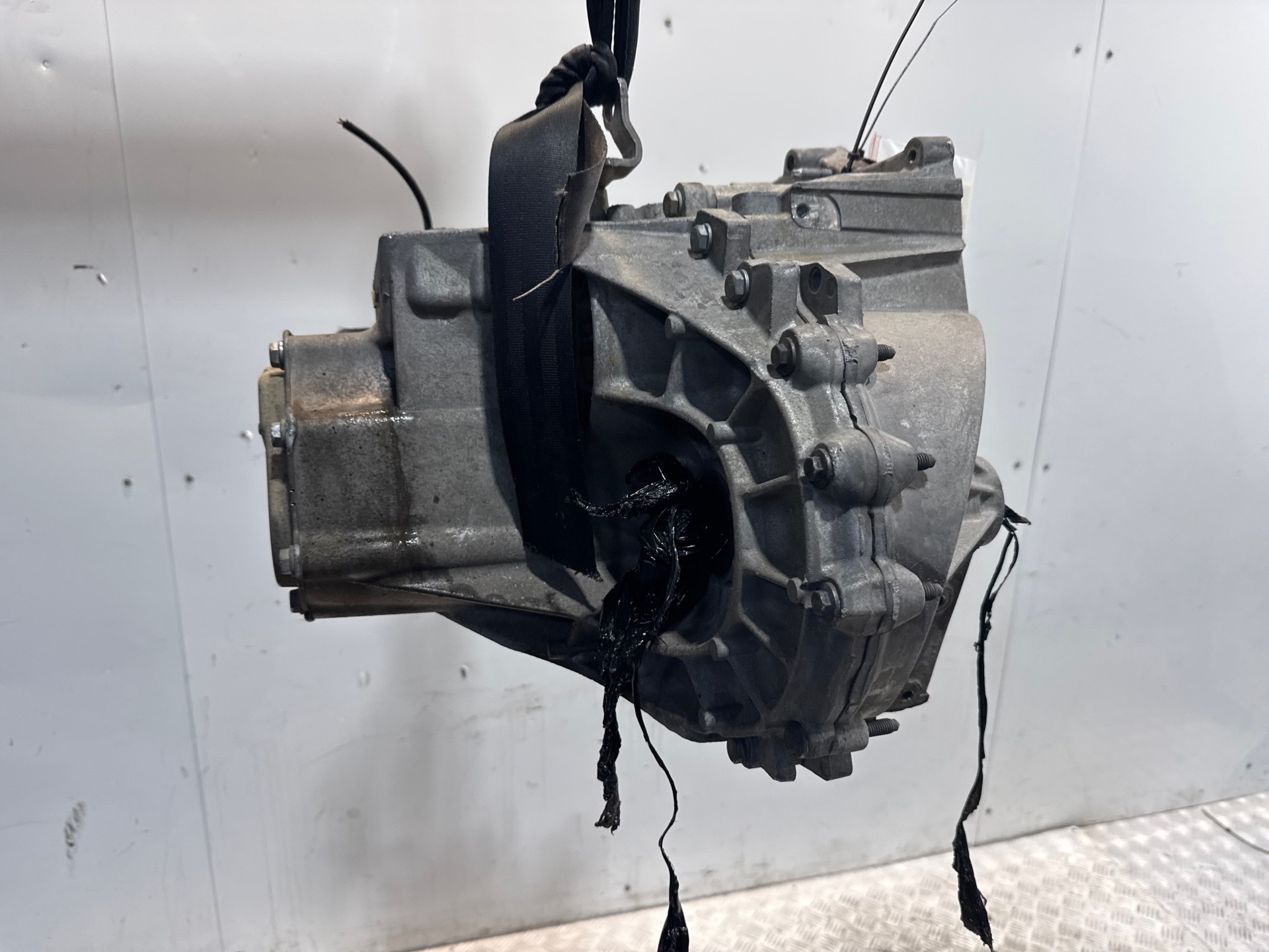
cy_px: 476
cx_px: 634
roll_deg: -2.1
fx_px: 880
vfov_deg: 56.8
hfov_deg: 71.6
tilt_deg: -15.3
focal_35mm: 24
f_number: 1.78
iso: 80
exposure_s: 1/100
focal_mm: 6.76
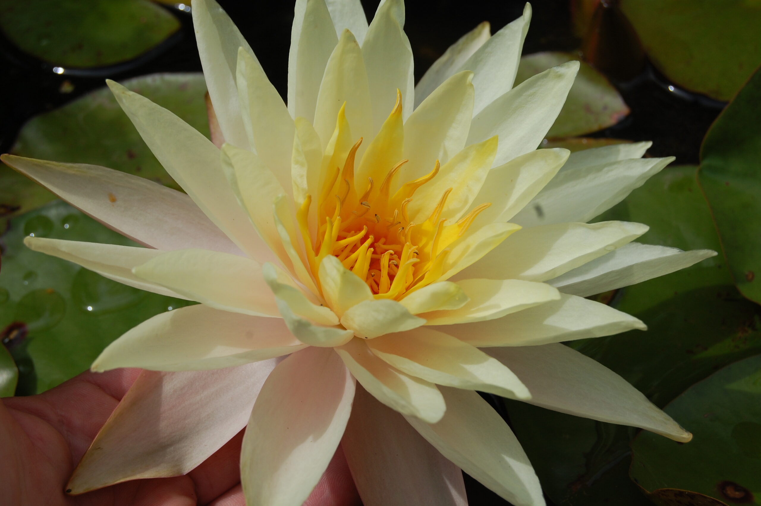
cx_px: 380
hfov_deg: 28.1
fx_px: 1521
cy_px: 253
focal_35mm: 72
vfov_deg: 18.9
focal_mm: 48
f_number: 10
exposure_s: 1/400
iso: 200
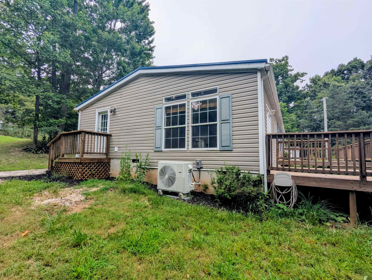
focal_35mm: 16
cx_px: 186
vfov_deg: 78.2
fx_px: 172
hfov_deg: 94.4
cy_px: 140
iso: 50
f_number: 2.2
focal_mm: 2.35
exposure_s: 1/735
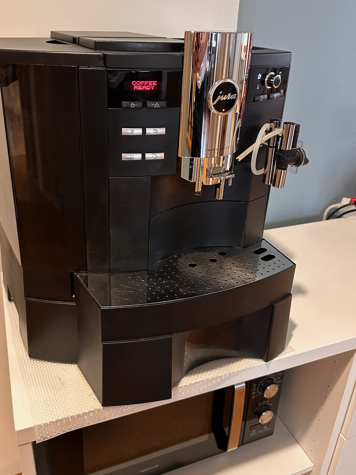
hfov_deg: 46.7
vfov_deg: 59.7
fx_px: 411
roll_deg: -3.0
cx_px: 156
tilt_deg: -23.8
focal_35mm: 30
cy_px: 205
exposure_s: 1/50
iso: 640
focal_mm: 6.86
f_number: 1.78
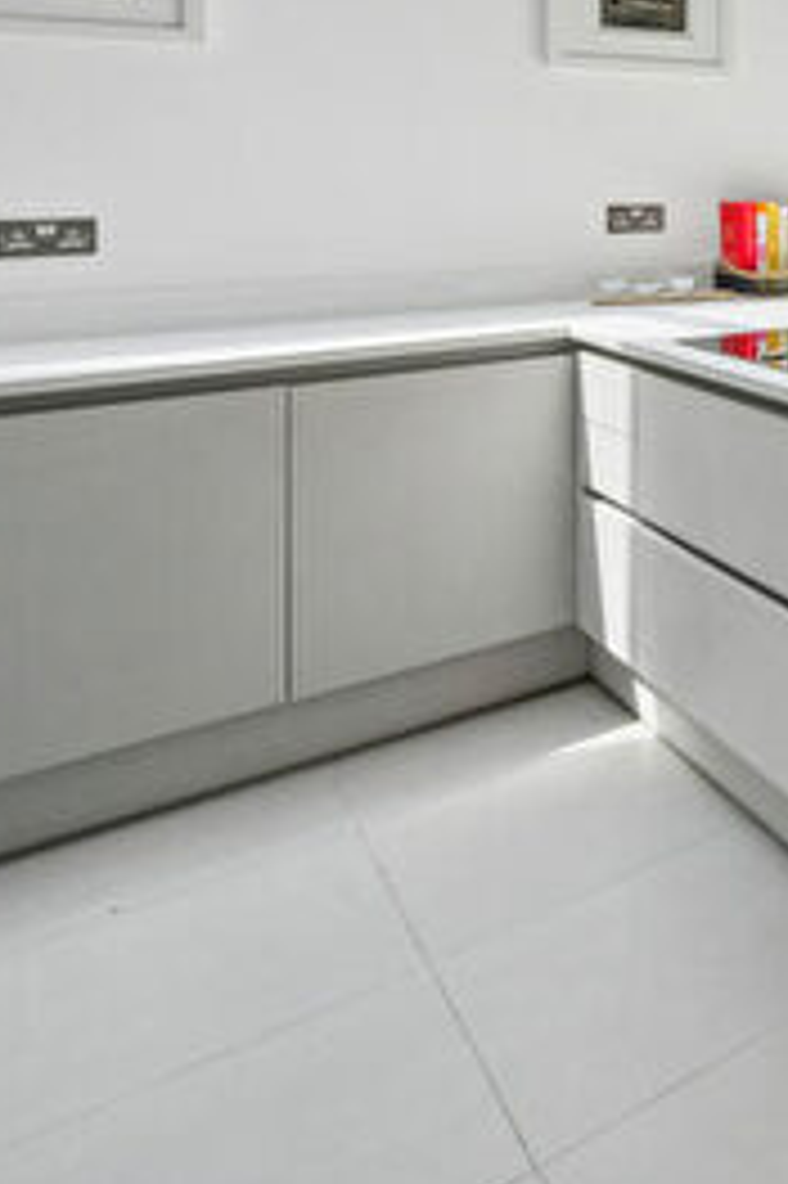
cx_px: 1441
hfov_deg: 22.0
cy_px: 169
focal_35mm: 32
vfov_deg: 53.1
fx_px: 1052
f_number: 9
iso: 640
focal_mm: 12
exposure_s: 1/200
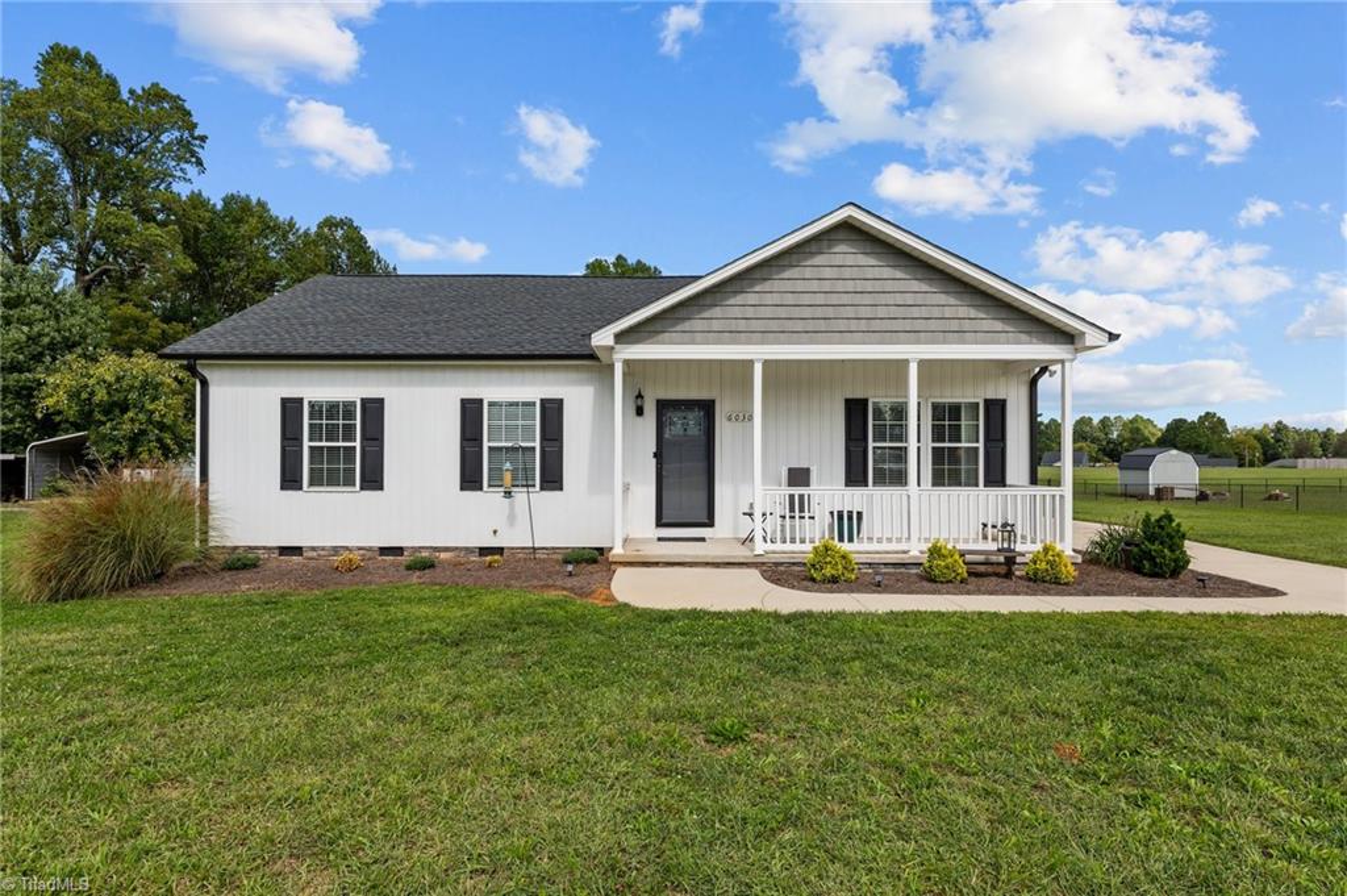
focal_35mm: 19
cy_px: 448
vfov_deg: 64.5
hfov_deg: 87.0
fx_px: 710
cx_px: 674
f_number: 7.1
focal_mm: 19
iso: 200
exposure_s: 1/500
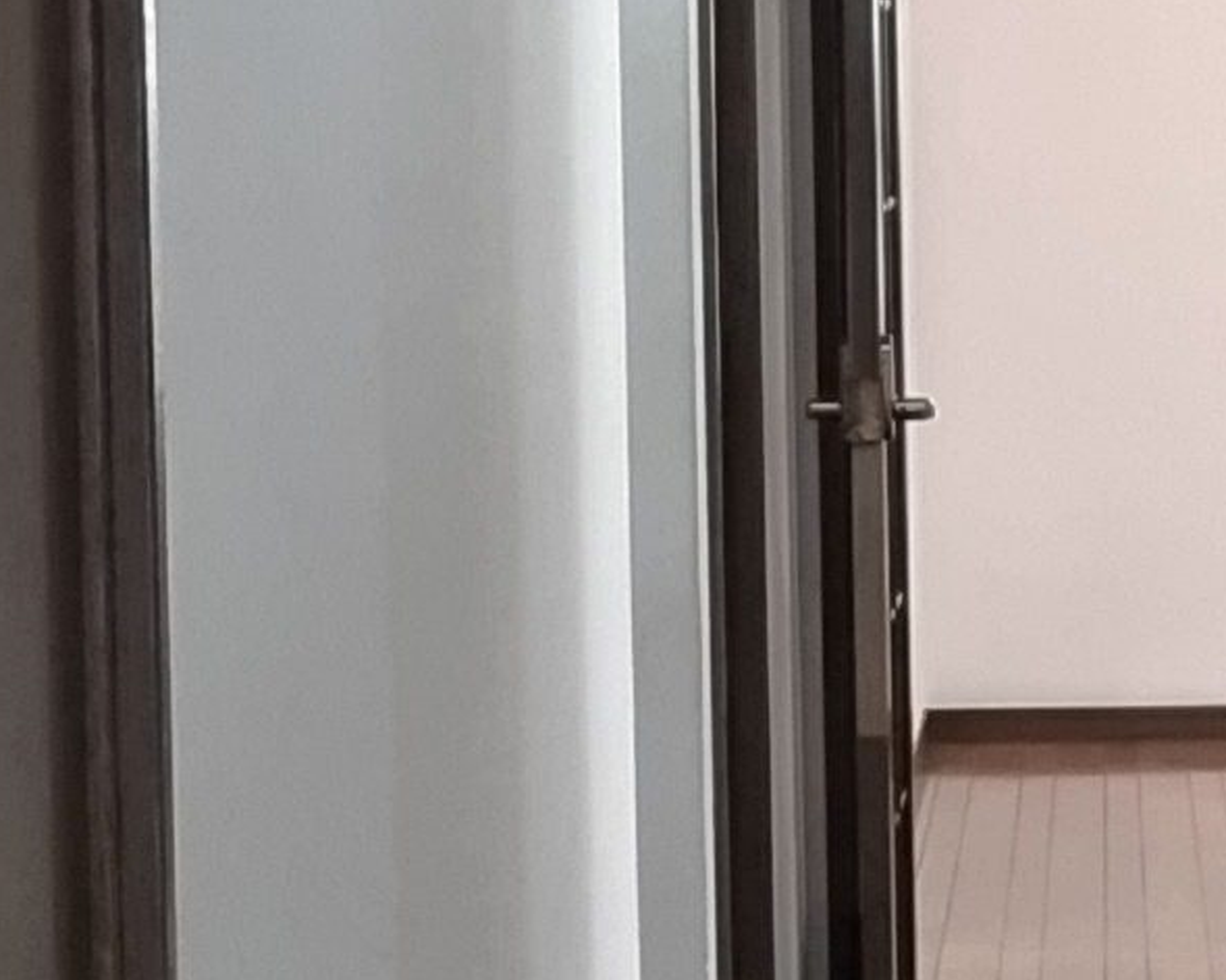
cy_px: 347
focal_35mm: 172
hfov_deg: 11.2
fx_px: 6241
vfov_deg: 9.0
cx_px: 875
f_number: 1.79
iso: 479
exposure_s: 1/60
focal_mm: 4.8
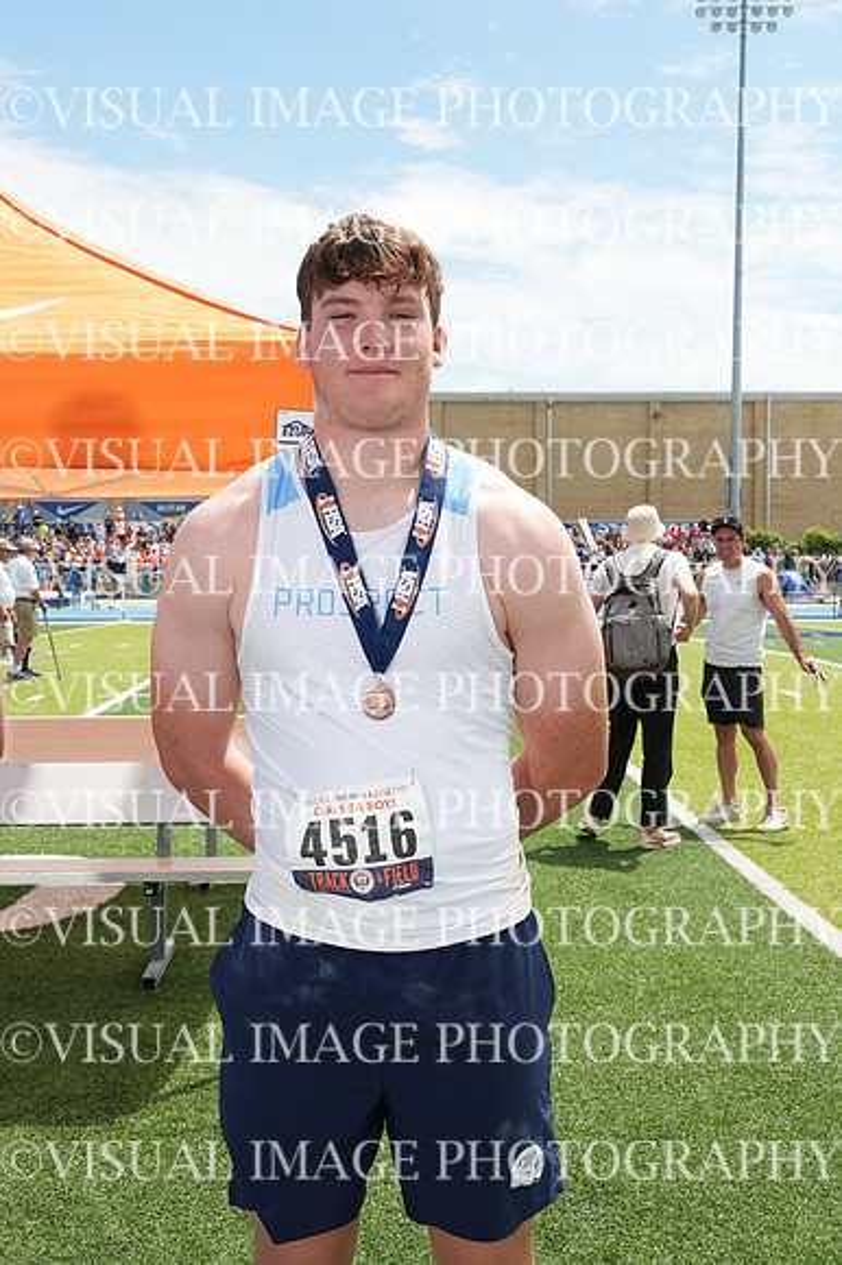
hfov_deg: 28.0
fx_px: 1686
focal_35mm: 48
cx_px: 421
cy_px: 632
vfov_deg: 41.1
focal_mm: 32
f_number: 8
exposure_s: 1/160
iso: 100
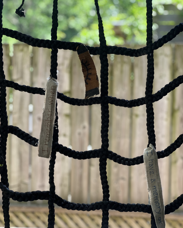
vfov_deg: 23.6
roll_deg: -0.8
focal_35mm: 81
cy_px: 112
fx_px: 548
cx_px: 91
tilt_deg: -3.7
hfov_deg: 18.9
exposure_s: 1/121
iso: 64
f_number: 2.8
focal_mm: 9
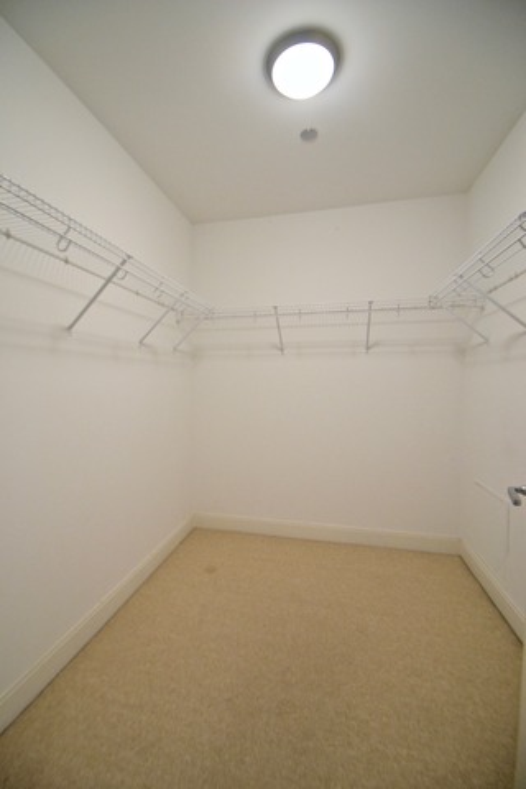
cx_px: 263
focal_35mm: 15
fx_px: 329
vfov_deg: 100.4
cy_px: 394
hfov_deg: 77.3
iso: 1000
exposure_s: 1/60
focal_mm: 10
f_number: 3.5
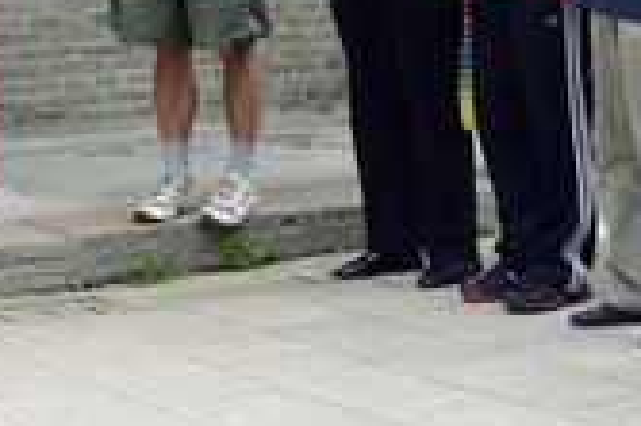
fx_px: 2241
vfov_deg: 10.7
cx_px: 748
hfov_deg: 15.7
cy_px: -90
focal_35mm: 126
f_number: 4
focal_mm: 28
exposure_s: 1/180
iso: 100
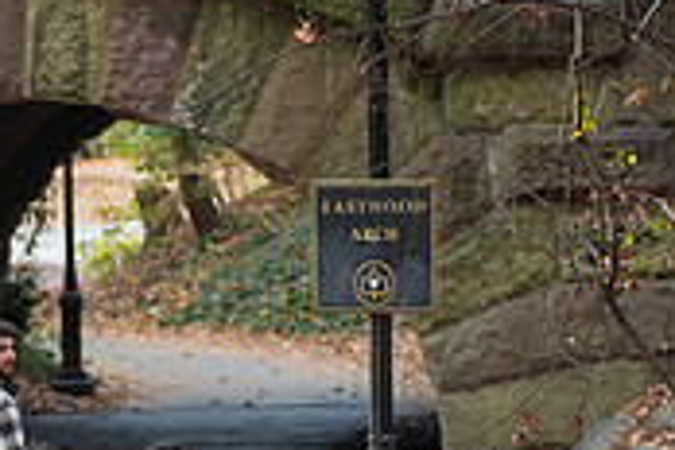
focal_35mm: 335
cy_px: 359
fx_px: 6281
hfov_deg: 6.1
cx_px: -39
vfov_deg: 4.1
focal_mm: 100
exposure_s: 1/125
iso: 160
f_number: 3.5
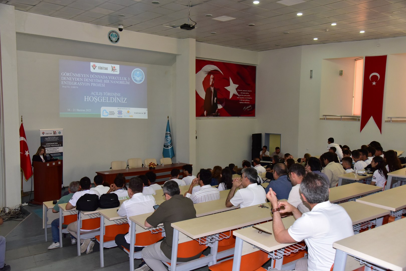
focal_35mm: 32
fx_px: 361
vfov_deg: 41.1
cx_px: 203
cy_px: 136
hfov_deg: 58.7
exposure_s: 1/200
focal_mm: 32
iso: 2500
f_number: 5.6
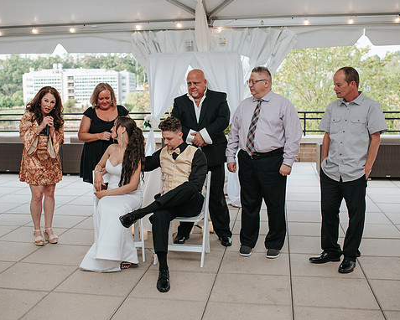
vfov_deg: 34.9
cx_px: 188
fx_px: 509
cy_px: 161
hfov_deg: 42.9
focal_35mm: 43
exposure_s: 1/160
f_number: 2.8
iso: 160
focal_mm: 35
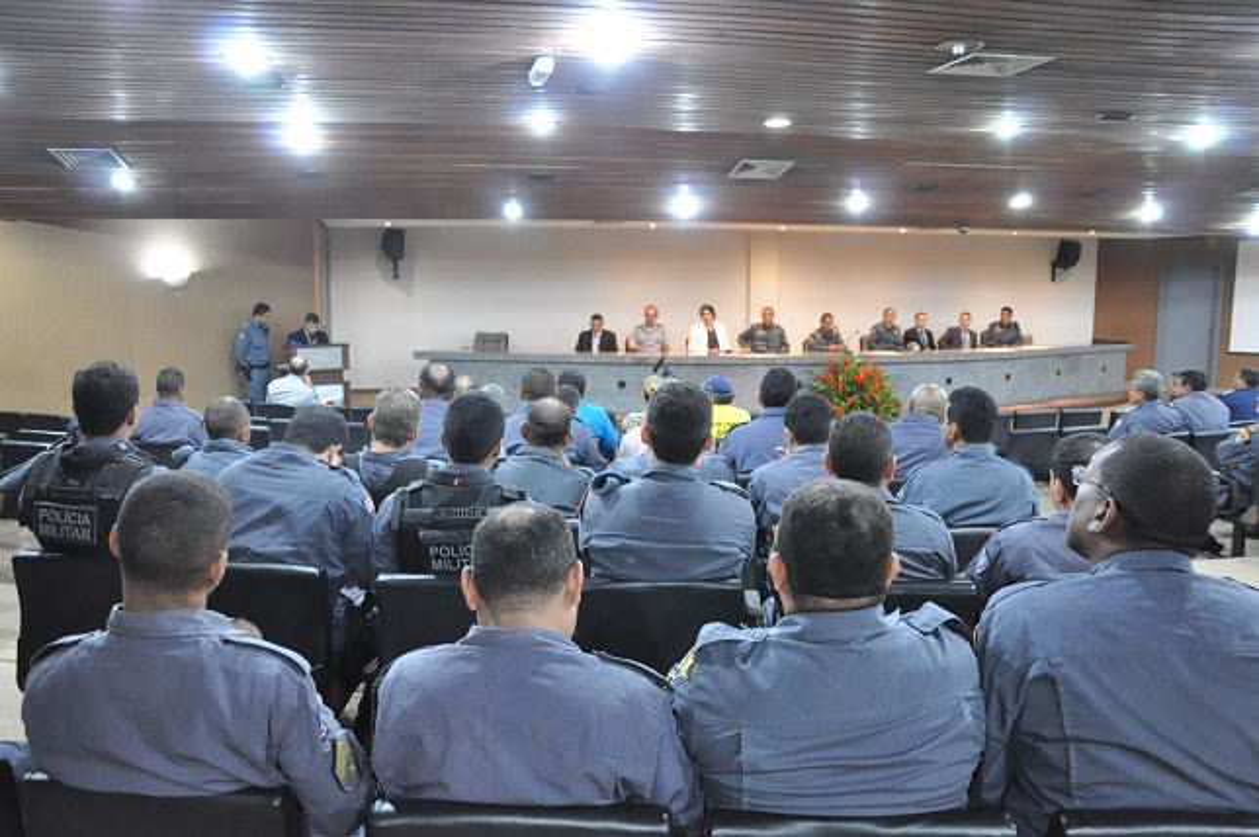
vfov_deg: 47.8
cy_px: 418
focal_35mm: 27
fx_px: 943
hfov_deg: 67.4
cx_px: 630
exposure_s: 1/25
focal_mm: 18
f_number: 3.5
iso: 3200
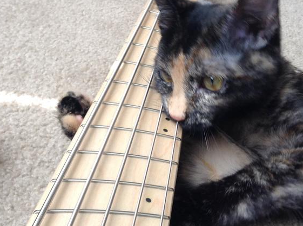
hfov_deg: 30.8
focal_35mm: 63
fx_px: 551
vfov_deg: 23.1
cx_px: 154
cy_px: 65
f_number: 2.4
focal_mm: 3.3
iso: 25
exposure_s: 1/24
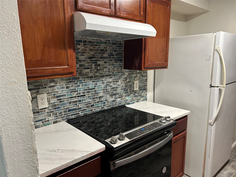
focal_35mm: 26
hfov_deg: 67.3
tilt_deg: -12.0
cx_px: 118
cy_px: 88
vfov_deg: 53.1
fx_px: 177
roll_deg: +0.3
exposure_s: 1/60
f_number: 1.5
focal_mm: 5.7
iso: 100
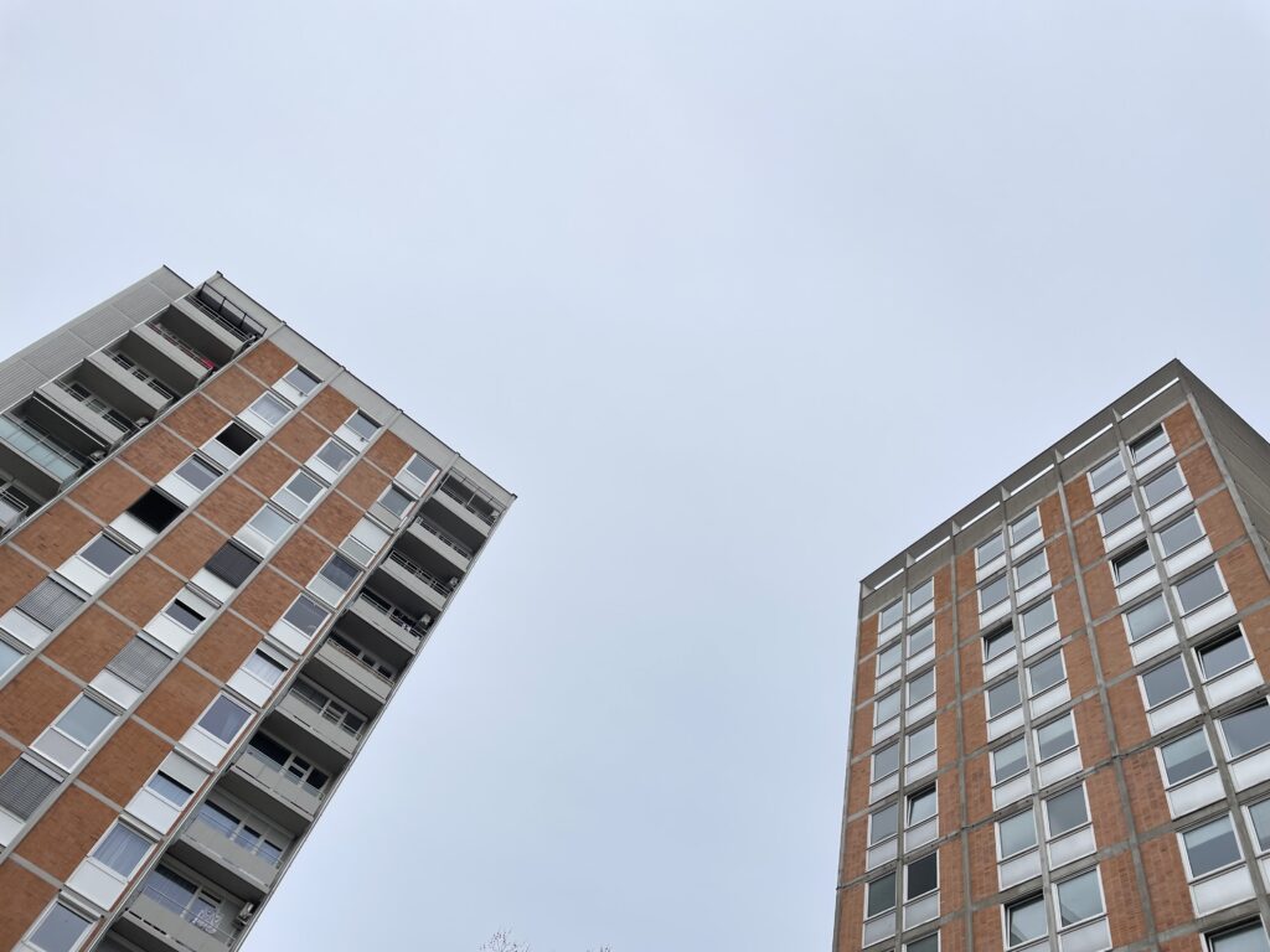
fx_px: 954
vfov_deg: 53.1
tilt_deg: +53.8
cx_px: 635
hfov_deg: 67.3
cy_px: 476
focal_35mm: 26
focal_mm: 4.2
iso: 32
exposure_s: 1/3205
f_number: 1.6
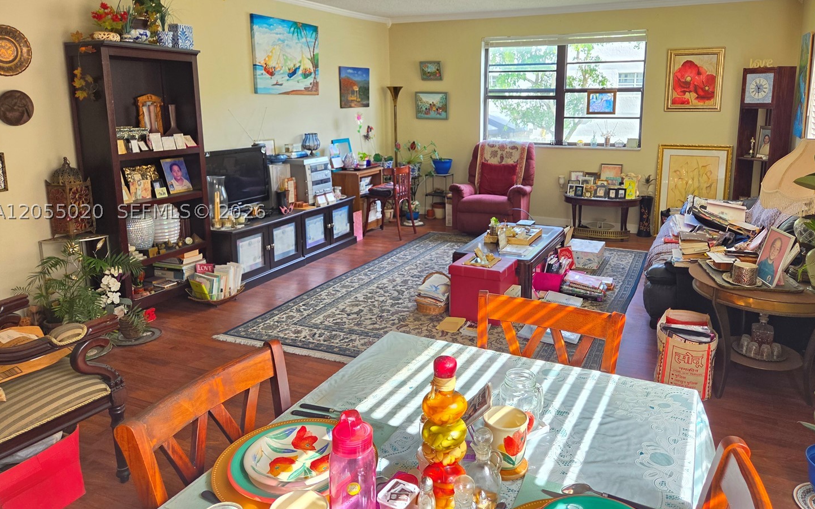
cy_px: 211
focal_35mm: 27
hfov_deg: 68.3
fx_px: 600
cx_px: 439
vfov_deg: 45.8
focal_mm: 5.4
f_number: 1.8
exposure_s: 1/180
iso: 160
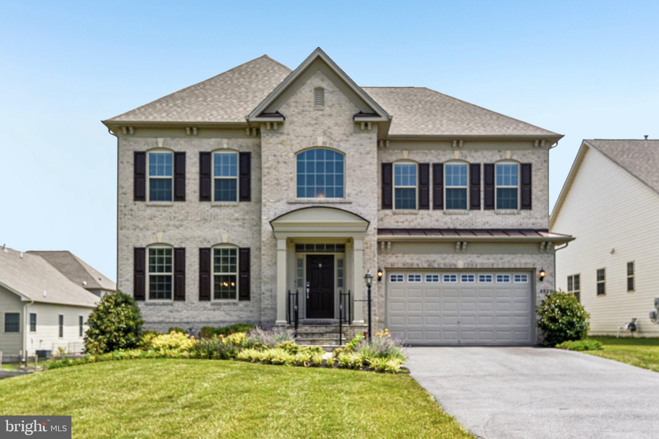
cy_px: 220
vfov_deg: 37.8
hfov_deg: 54.4
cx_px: 330
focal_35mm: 35
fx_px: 641
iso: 400
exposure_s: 1/2000
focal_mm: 35
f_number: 8
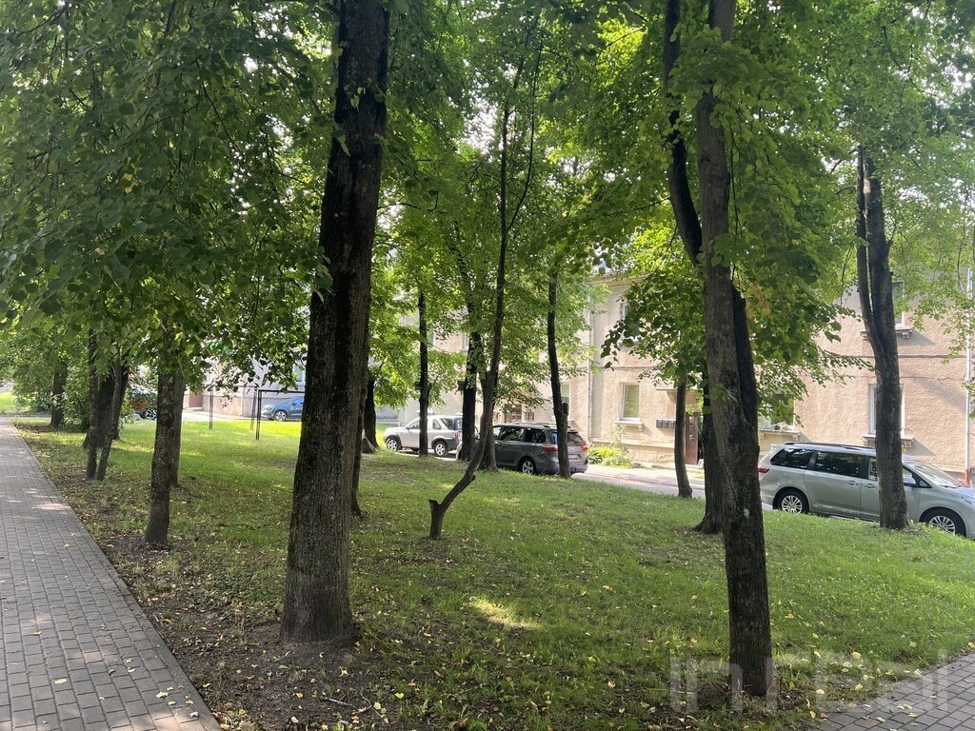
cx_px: 488
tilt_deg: +2.4
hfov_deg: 67.3
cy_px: 366
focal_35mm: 26
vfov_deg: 53.1
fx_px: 732
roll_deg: -0.5
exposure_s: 1/121
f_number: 1.5
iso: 64
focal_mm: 5.7
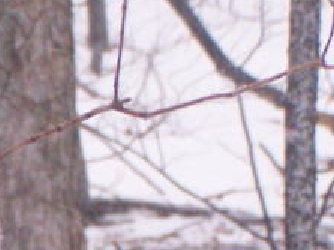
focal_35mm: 376
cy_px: 540
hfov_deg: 5.2
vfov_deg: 3.9
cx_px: -307
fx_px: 3626
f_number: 3.2
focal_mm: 13.7
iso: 400
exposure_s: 1/125
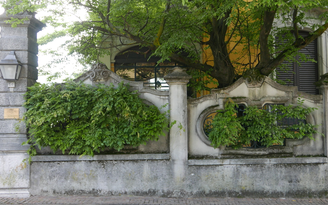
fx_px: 349
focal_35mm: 39
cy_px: 94
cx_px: 177
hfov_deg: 50.3
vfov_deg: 32.7
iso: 200
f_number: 2.3
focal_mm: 15.4
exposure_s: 1/125
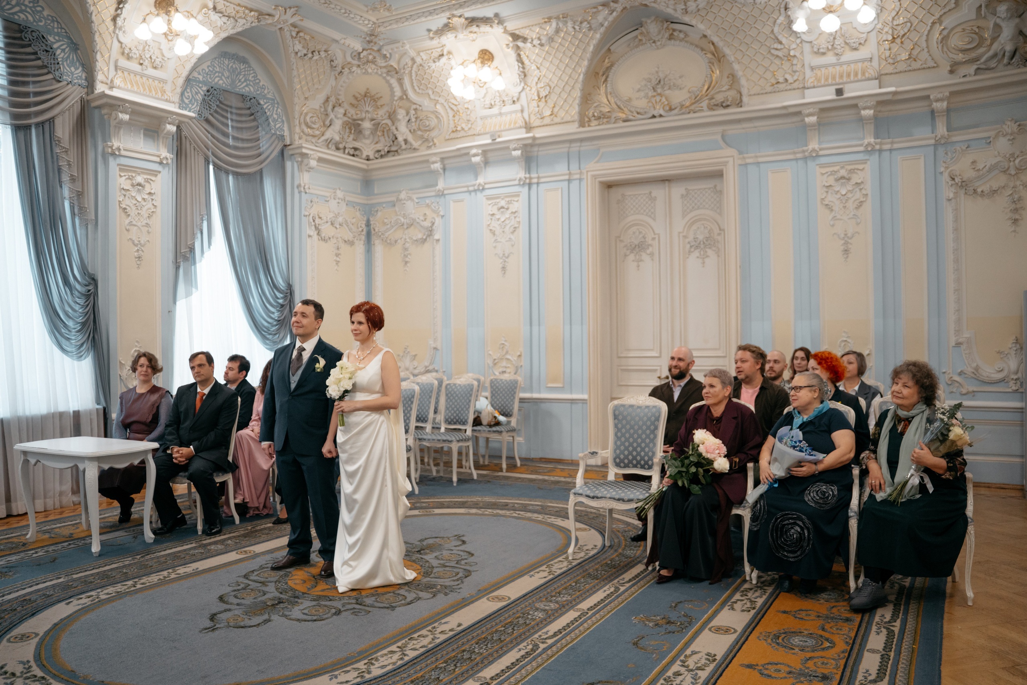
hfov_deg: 65.5
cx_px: 514
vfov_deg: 46.4
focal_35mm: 28
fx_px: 799
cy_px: 342
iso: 1600
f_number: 2.8
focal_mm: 28
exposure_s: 1/200
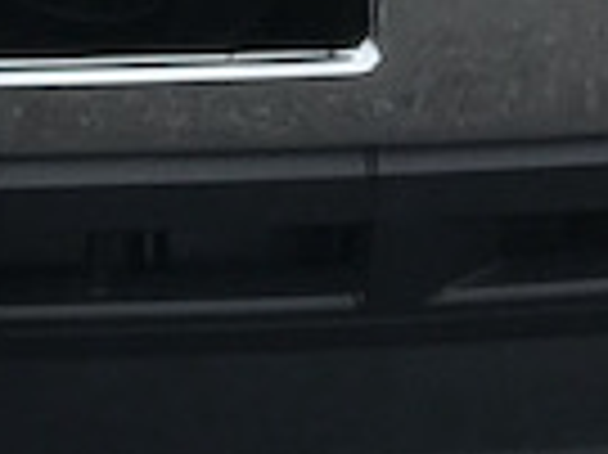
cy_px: -1025
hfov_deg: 9.1
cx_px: -243
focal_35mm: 212
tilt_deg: -6.3
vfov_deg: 6.3
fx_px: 3720
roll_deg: -0.9
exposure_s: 1/1259
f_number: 1.8
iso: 20
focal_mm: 3.99
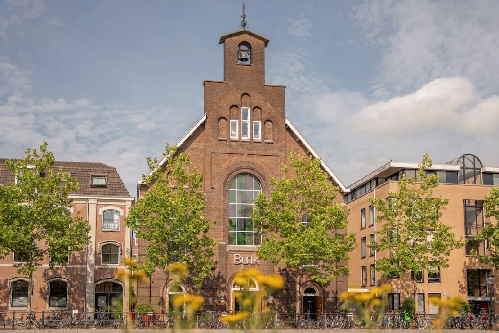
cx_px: 250
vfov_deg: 36.6
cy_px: 166
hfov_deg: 52.8
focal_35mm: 36
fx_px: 503
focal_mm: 36.3
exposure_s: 1/3200
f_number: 2.8
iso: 100
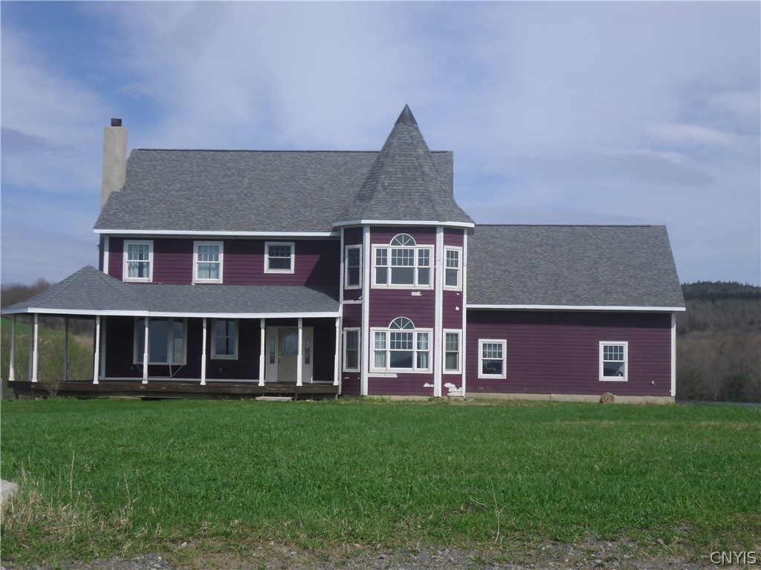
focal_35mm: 65
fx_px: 1429
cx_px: 380
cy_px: 285
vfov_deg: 22.6
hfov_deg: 29.8
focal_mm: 11.7
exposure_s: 1/400
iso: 64
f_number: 5.3
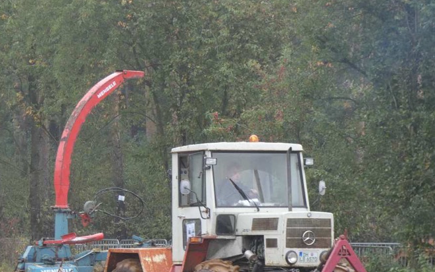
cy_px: 193
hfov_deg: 7.3
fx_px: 3390
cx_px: 213
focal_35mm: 286
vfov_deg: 4.6
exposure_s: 1/80
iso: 250
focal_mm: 39.9
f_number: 5.5
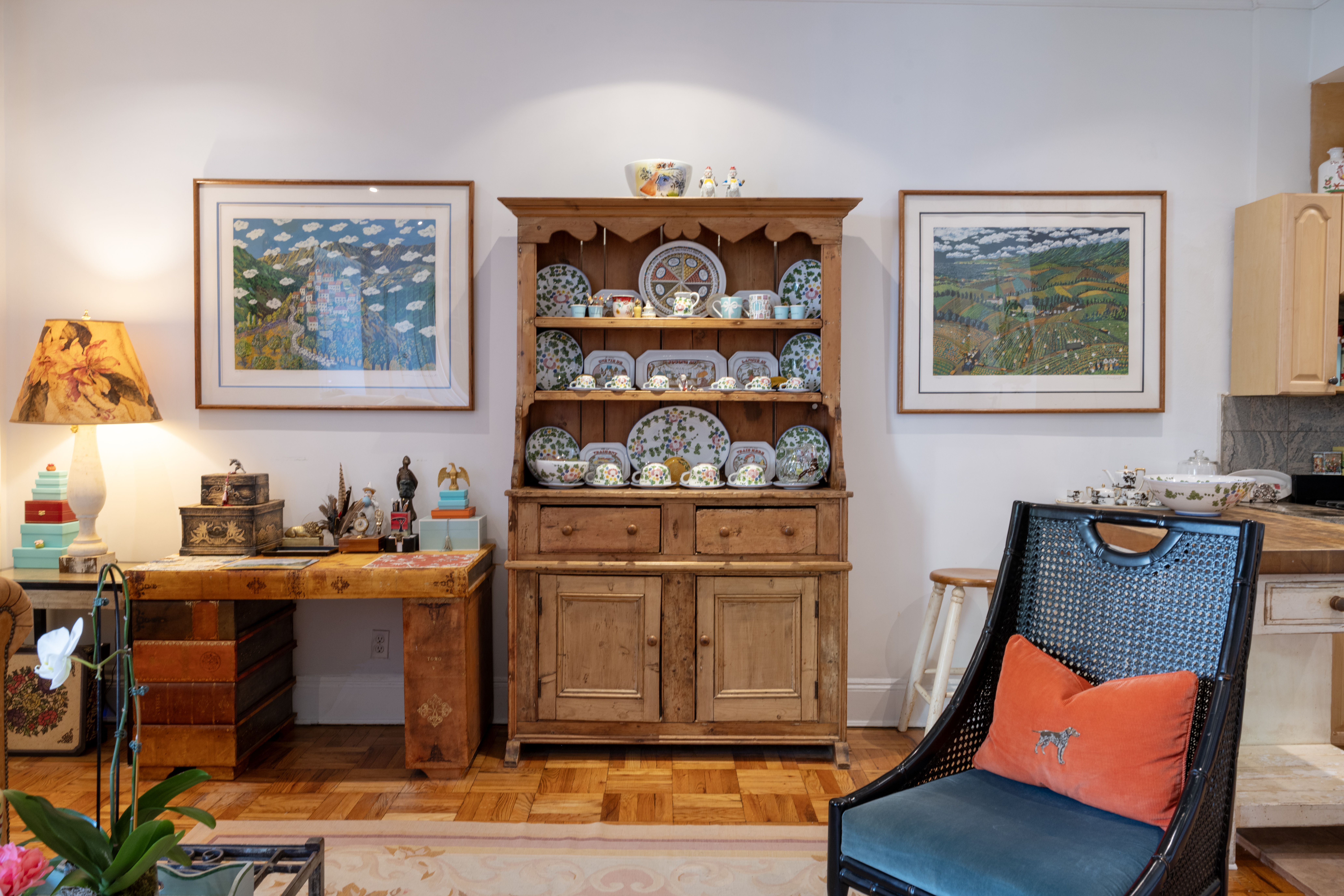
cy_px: 448
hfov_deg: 66.4
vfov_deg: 47.2
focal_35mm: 28
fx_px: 1027
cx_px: 672
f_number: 10
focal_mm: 27.5
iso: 160
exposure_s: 1/1.25
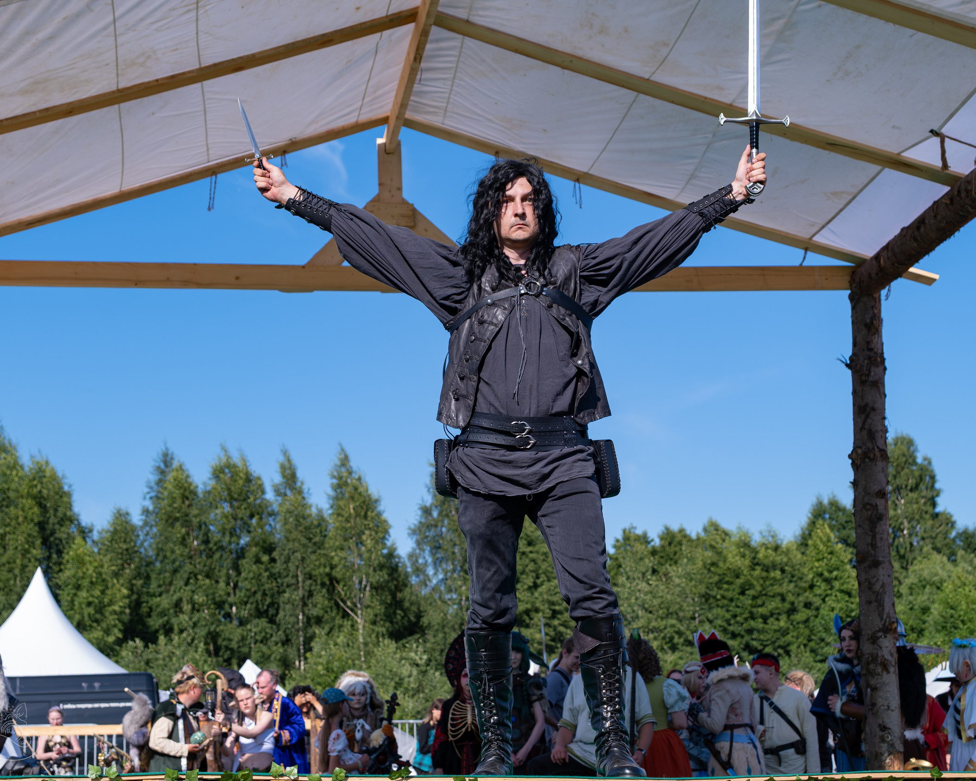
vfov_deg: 24.2
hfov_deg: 30.0
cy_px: 398
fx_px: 1820
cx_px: 549
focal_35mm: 63
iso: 160
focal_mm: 35.3
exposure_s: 1/1000
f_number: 4
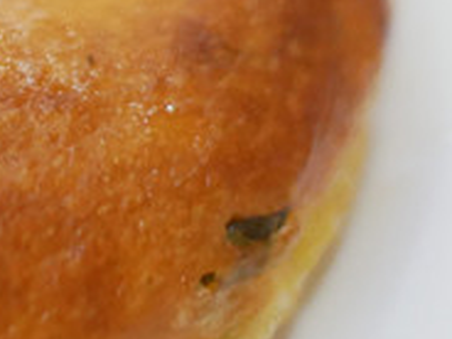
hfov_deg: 11.5
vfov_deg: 9.5
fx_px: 2024
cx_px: -442
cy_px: 41
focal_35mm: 155
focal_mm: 15
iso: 1000
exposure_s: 1/60
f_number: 1.7
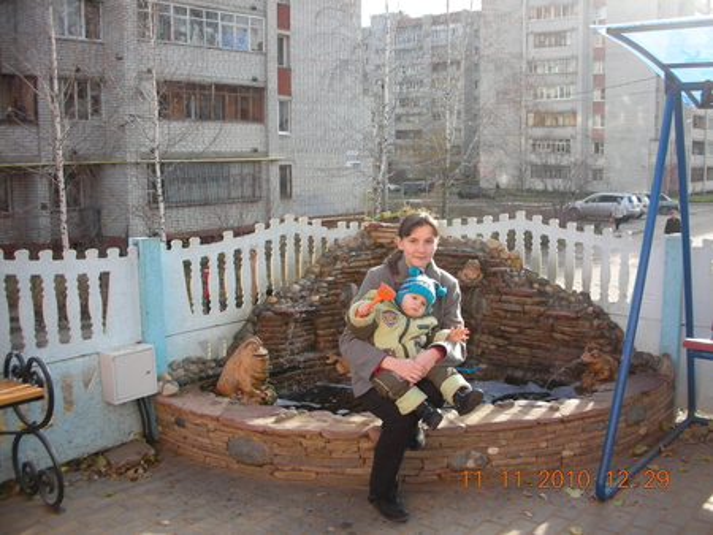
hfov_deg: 52.6
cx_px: 356
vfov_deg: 40.7
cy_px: 268
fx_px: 721
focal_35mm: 35
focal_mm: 5.8
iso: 50
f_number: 3
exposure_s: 1/130
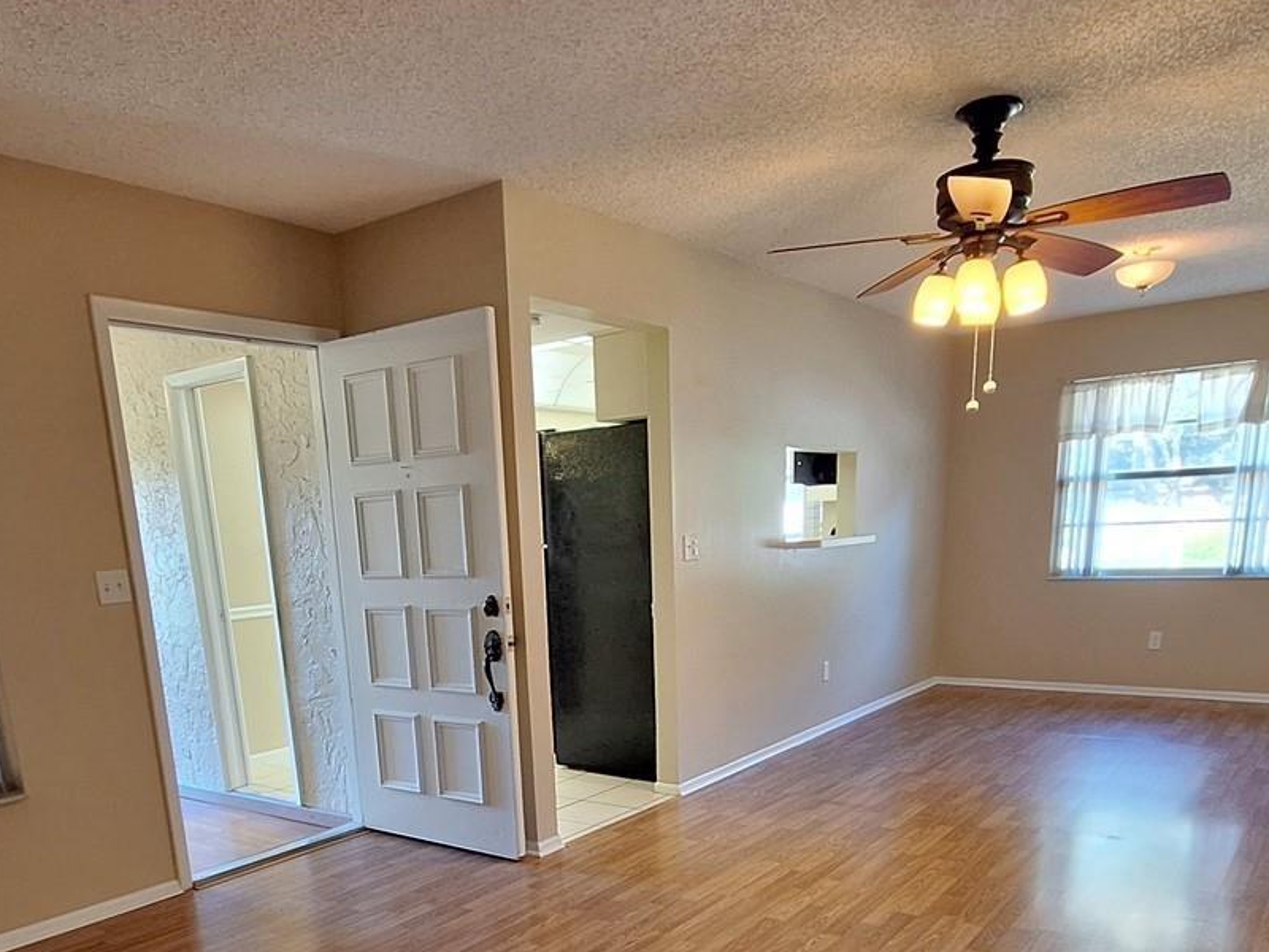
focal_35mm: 26
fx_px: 953
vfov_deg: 49.4
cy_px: 787
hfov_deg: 67.2
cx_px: 574
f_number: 2.2
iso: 100
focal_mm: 1.74
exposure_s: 1/40
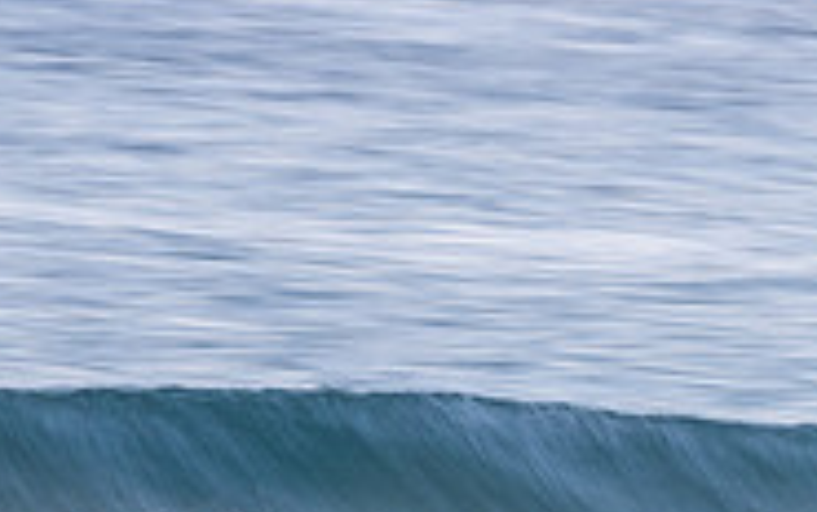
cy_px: 691
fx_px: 35546
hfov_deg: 1.3
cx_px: 821
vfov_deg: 0.8
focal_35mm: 1595
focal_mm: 500
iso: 64
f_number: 14
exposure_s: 1/6
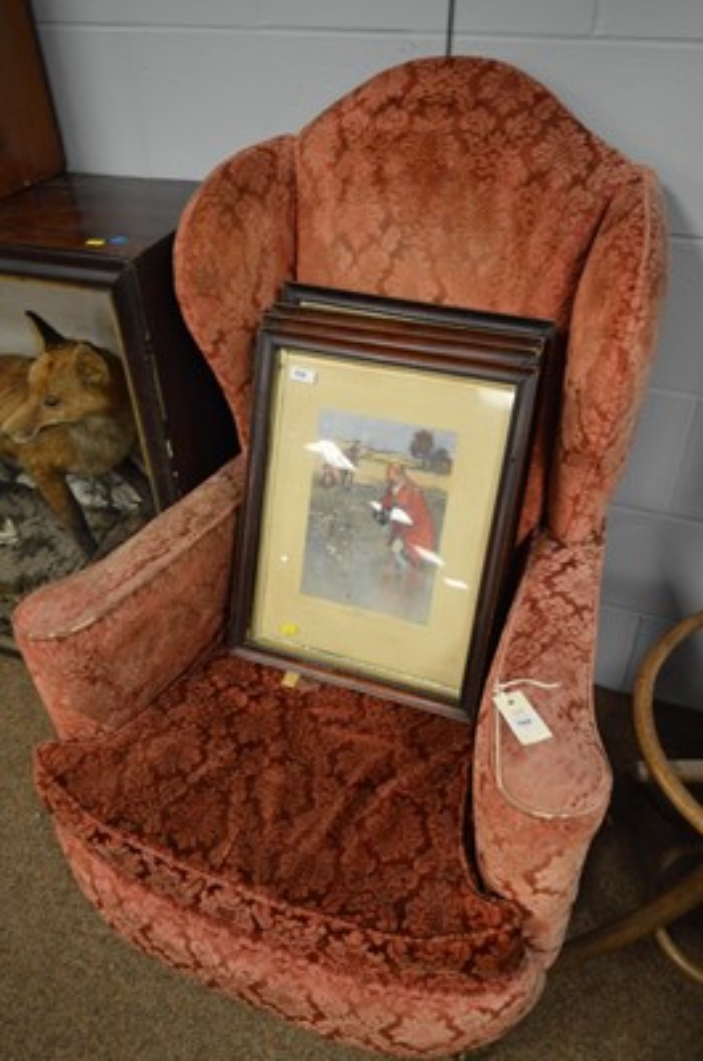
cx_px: 352
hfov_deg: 47.7
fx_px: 794
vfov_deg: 67.5
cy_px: 530
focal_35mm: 27
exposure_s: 1/15
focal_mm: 18
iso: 400
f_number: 3.5
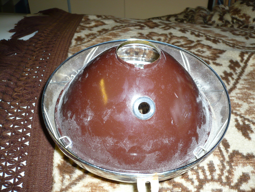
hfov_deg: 52.6
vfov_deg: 40.7
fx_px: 258
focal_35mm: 35
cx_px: 128
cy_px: 96
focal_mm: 5.8
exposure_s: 1/30
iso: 100
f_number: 2.8
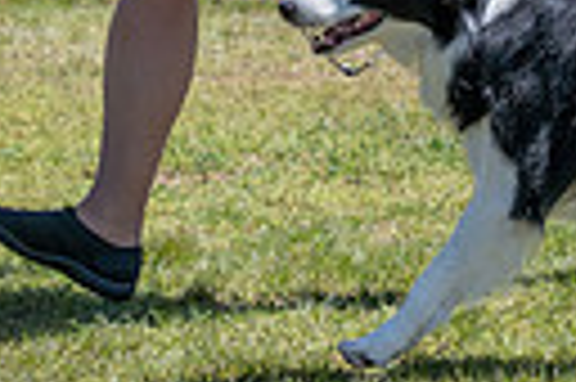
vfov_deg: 4.3
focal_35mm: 317
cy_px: -276
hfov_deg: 6.5
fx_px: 5066
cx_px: 729
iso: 500
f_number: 7.1
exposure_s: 1/1600
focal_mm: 70
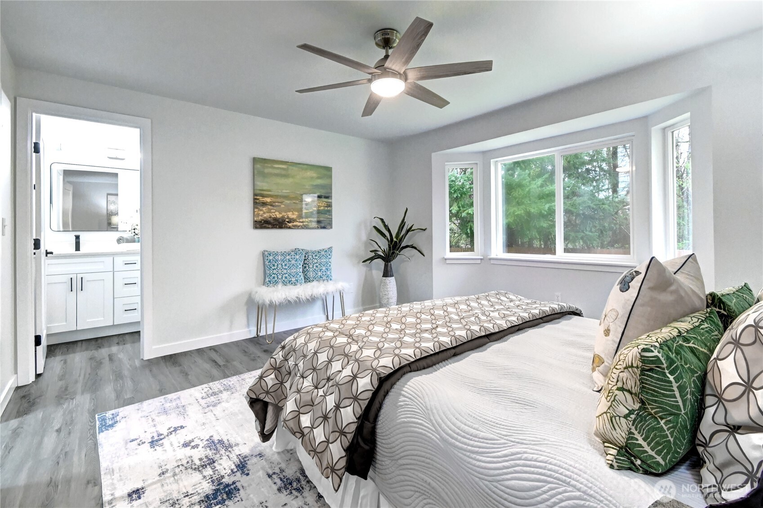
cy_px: 254
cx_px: 382
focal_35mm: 15
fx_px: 318
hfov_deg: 100.4
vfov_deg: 77.3
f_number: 11
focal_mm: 10
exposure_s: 1/6
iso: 4000
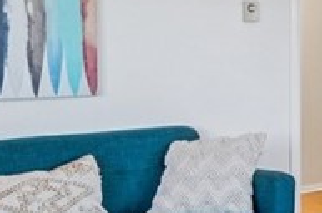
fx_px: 759
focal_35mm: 85
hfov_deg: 19.9
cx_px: 514
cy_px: 70
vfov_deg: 16.0
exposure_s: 1/10
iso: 400
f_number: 8
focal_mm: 16
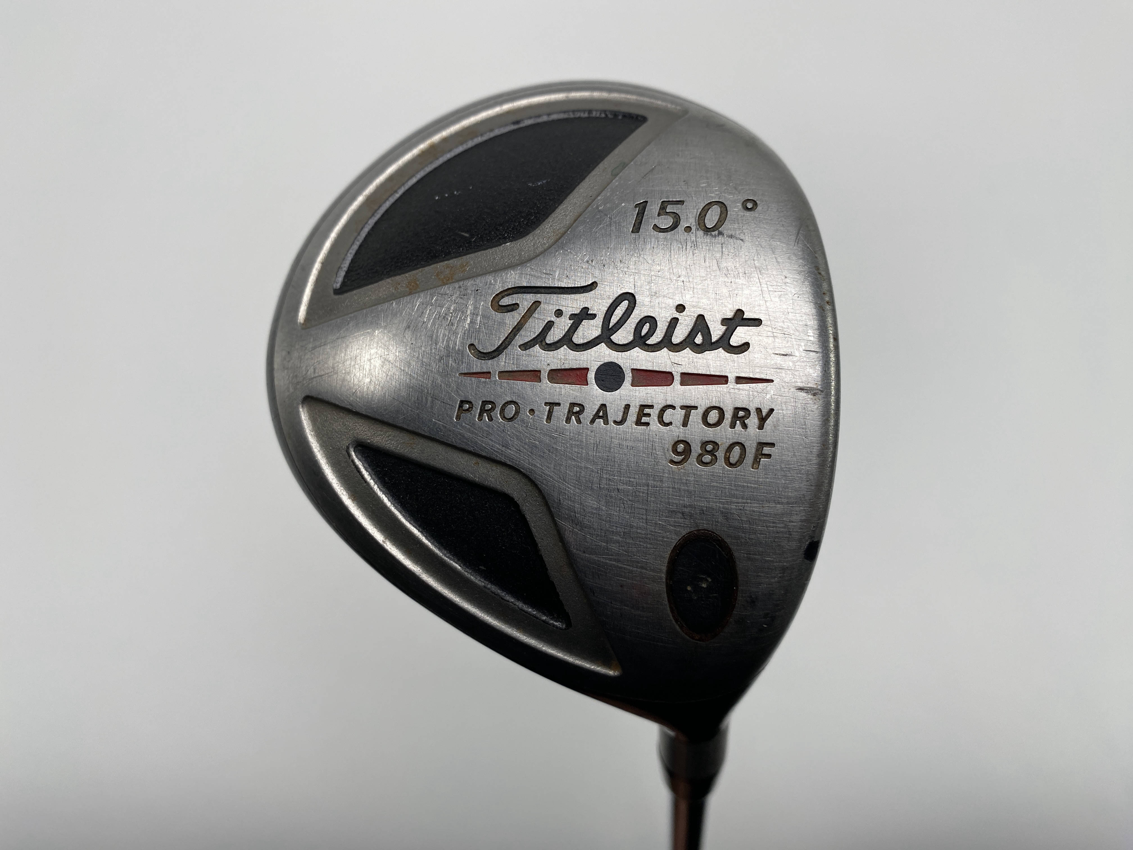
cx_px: 566
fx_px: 818
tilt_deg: -73.5
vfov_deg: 54.9
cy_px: 425
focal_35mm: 25
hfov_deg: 69.4
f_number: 1.8
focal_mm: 4.25
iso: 32
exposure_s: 1/387
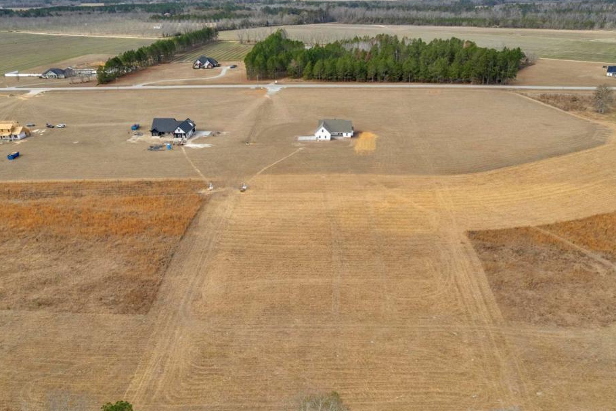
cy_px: 250
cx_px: 326
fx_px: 496
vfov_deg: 44.7
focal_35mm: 29
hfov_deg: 63.6
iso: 100
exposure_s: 1/1000
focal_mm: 8.38
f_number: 2.8
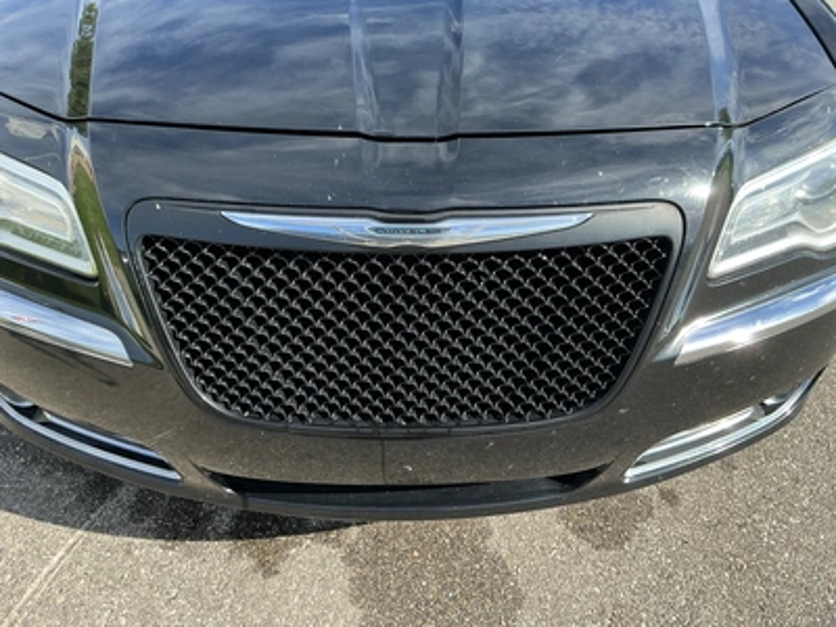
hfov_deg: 63.4
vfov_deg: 49.7
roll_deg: -1.6
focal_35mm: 28
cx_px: 418
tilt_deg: -38.5
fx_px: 676
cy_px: 314
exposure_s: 1/509
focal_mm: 3
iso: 25
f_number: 1.8
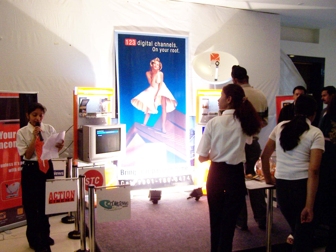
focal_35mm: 38
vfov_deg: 37.7
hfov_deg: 49.0
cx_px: 168
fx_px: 369
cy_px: 126
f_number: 2.8
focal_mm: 6.3
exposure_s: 1/30
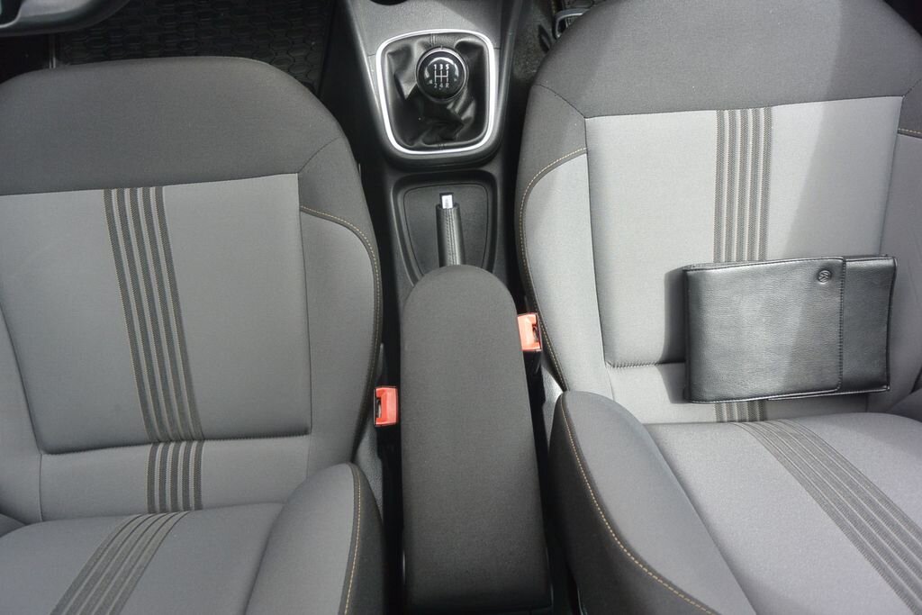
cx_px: 461
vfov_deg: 47.9
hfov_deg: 67.4
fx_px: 692
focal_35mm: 27
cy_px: 308
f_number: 3.5
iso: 200
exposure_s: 1/160
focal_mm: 10
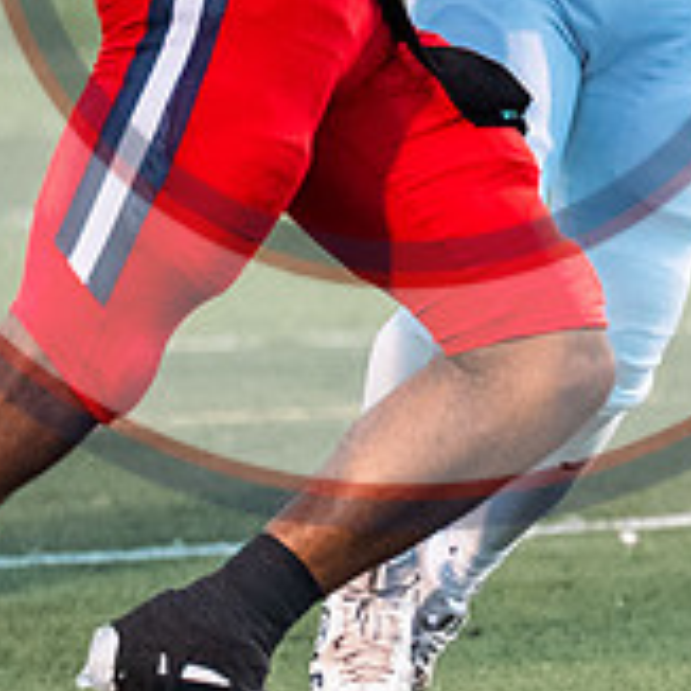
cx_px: 1574
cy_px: 431
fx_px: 18293
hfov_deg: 2.2
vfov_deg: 2.2
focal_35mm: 810
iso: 2500
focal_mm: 135
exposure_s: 1/1600
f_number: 2.8
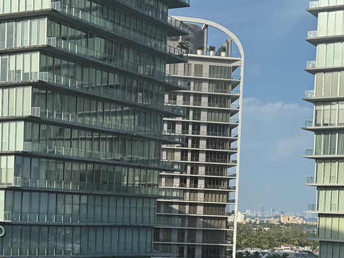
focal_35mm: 75
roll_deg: -2.3
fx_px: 745
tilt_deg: -0.8
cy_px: 228
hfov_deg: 25.9
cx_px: 212
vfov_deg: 19.3
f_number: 1.78
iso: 80
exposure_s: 1/4975
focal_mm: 6.76
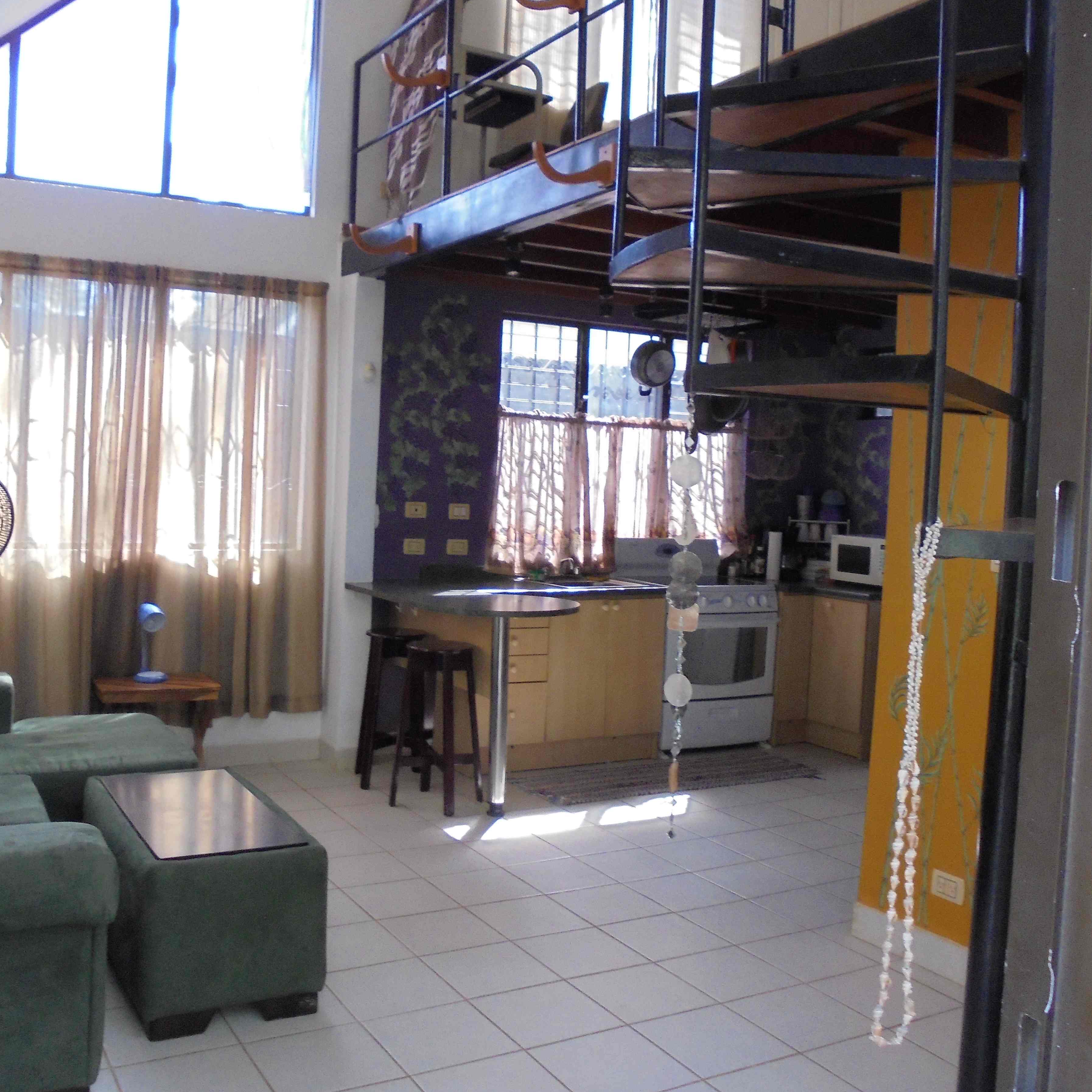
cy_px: 509
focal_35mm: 33
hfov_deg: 49.7
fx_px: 1178
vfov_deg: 49.7
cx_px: 502
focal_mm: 4.6
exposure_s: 1/60
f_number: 3.5
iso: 320
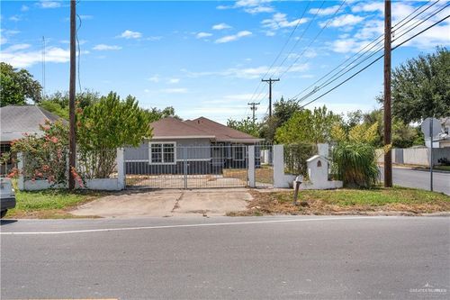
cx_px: 225
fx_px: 300
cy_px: 150
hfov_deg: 73.8
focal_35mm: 24
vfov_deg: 53.1
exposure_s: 1/640
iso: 125
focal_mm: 24
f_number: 8
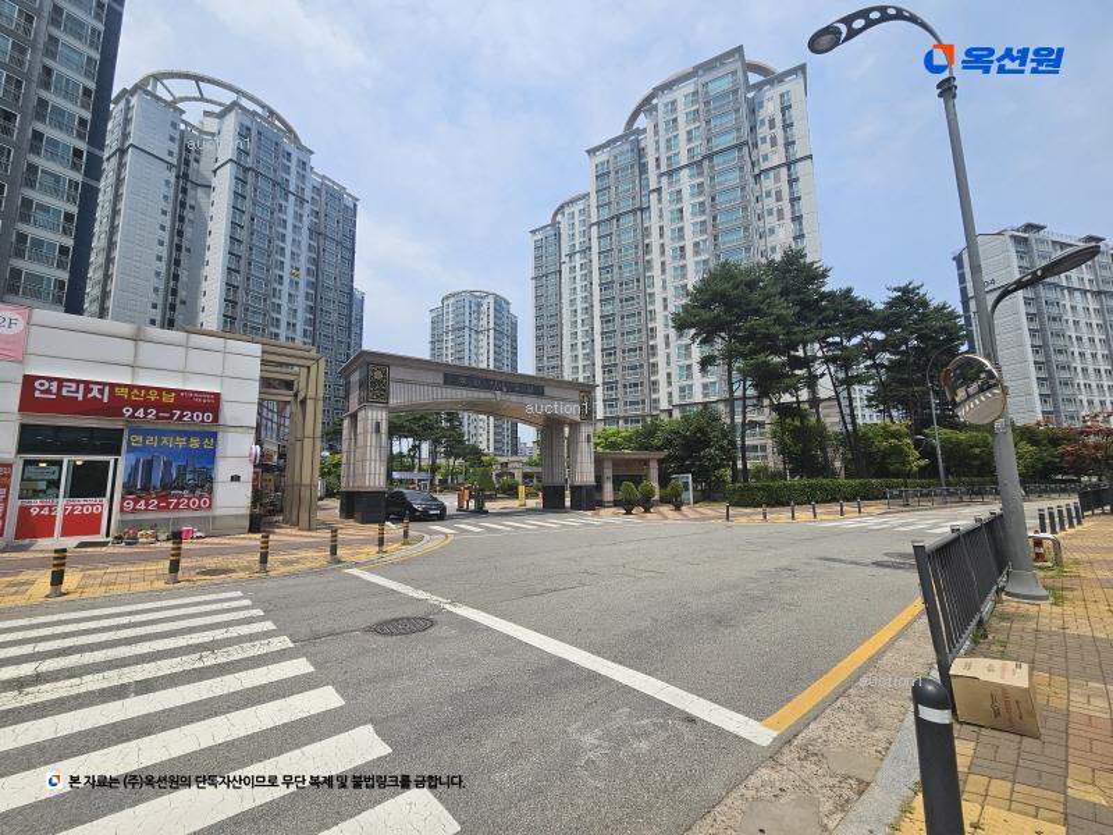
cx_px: 556
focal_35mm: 13
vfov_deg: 89.9
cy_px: 418
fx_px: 418
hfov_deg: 106.2
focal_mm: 2.2
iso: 50
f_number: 2.2
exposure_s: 1/3540
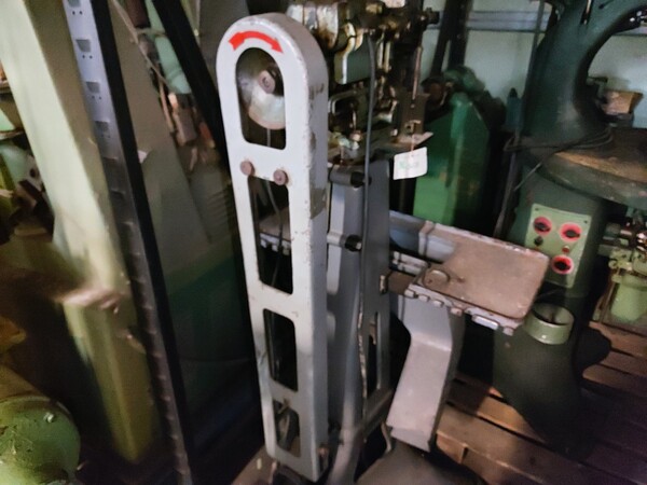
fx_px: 449
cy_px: 242
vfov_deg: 56.8
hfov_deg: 71.6
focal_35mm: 24
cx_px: 324
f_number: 1.8
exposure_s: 1/17
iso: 2000
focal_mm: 5.23
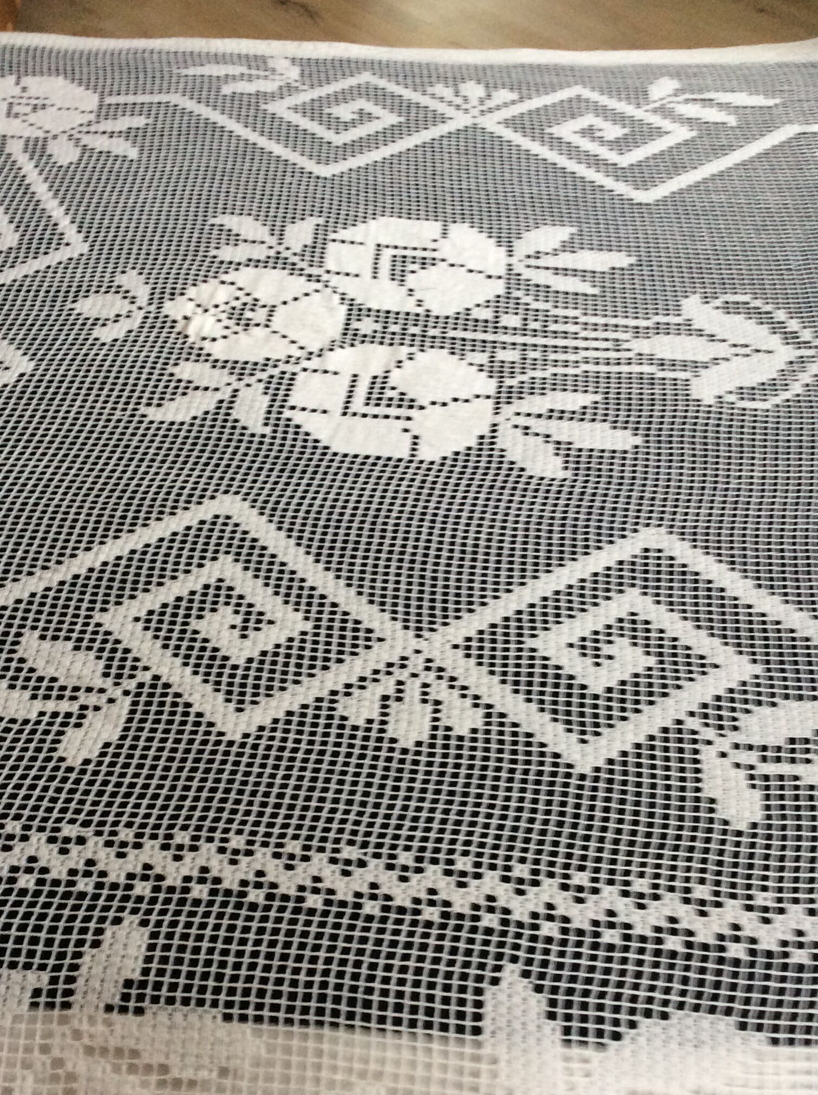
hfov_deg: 34.9
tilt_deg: -50.8
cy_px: 670
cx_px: 334
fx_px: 1295
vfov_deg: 45.5
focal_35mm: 41
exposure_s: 1/25
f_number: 2.4
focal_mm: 3.3
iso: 100
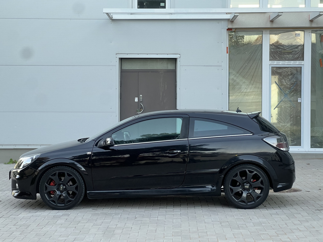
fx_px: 718
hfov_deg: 25.3
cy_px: 121
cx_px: 162
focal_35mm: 77
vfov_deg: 19.1
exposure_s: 1/99
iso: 160
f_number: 2.8
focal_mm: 9
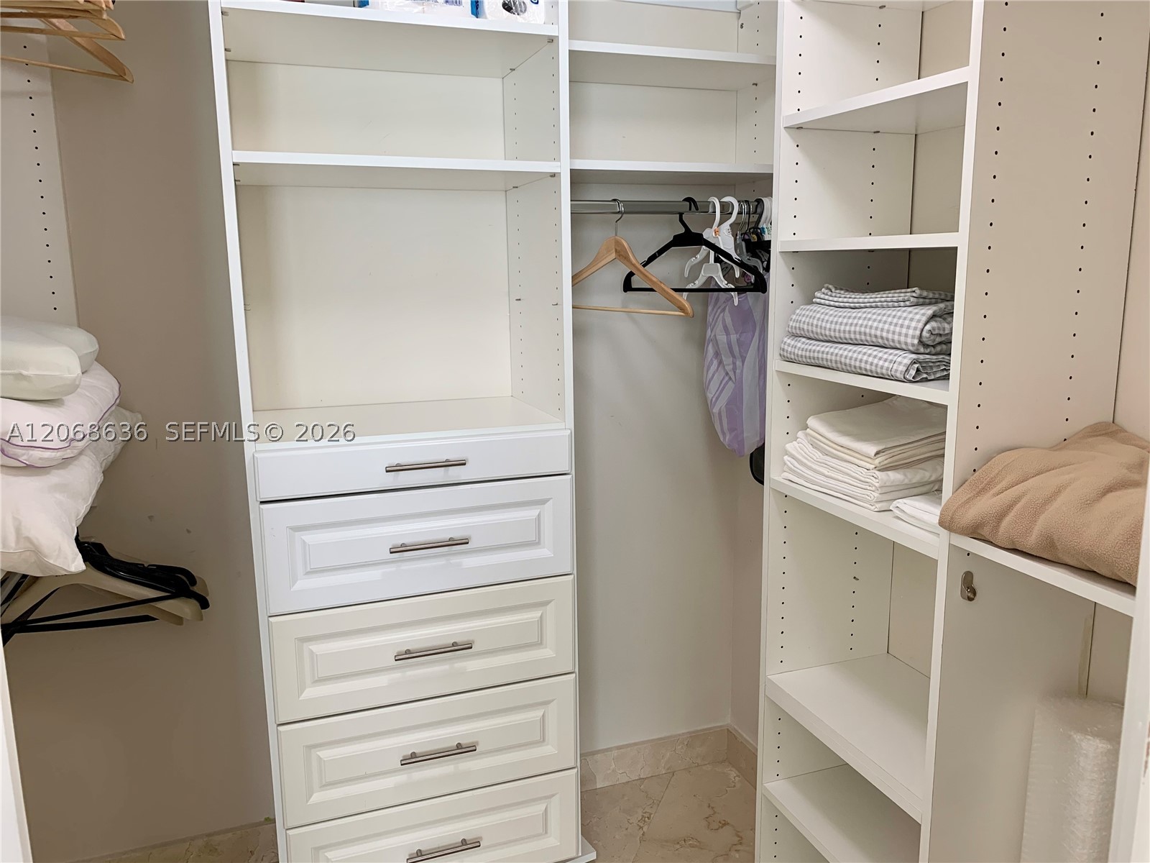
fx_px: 864
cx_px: 575
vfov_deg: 53.1
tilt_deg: -9.7
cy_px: 432
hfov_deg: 67.3
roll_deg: +1.1
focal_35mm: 26
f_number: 1.8
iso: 50
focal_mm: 4.25
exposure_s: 1/60
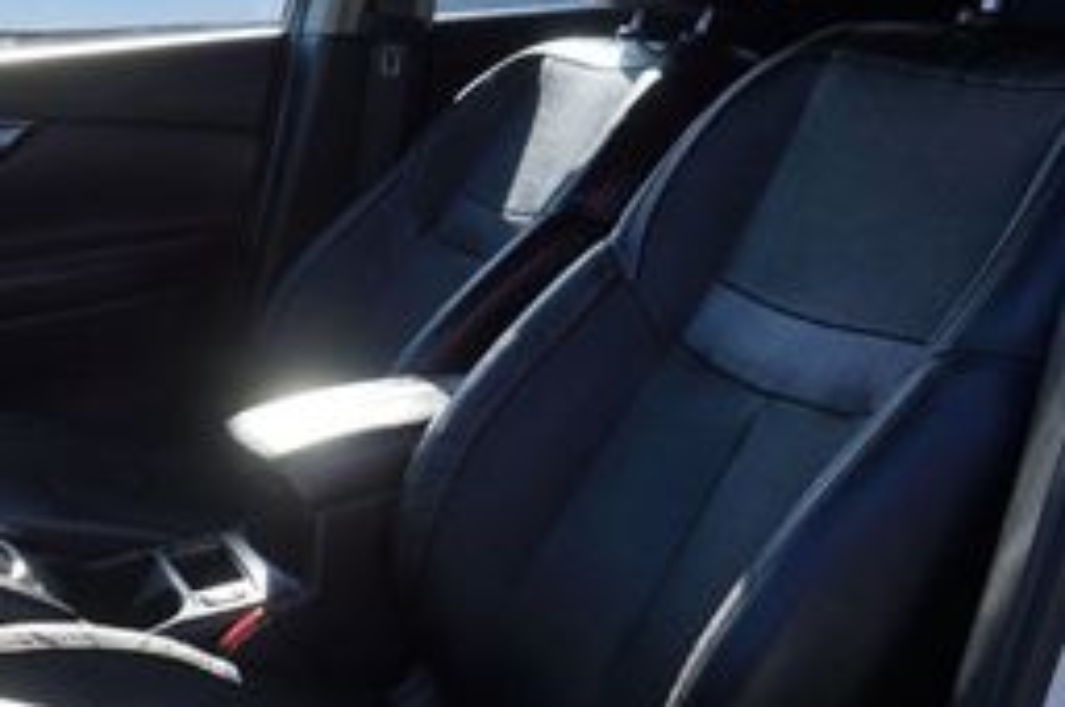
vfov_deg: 22.5
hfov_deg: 31.0
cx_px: 0
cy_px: 433
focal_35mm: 60
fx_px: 1773
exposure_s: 1/100
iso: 100
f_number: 8
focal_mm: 16
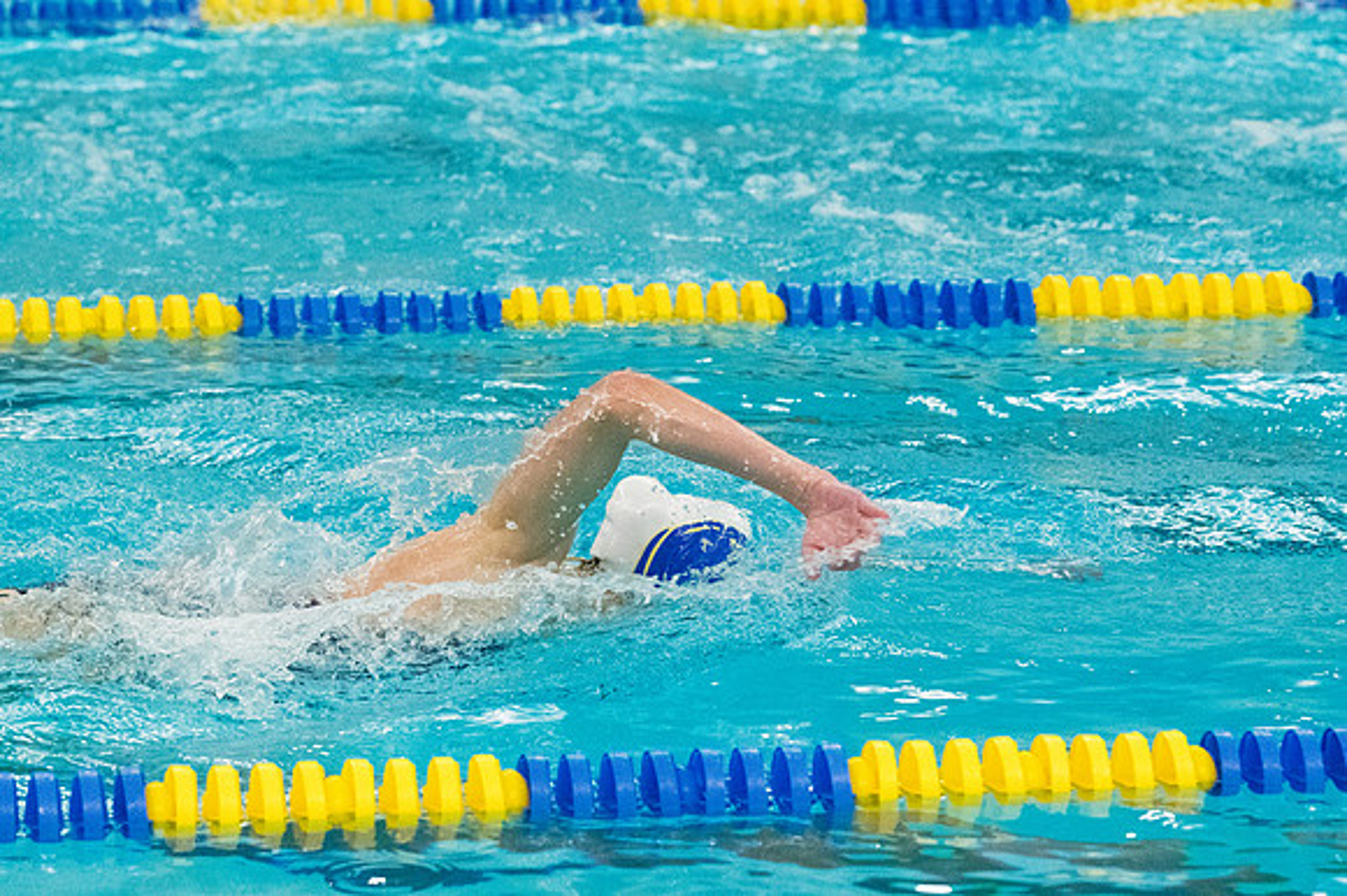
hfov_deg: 10.6
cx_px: 674
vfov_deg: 7.0
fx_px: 7292
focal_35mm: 195
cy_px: 448
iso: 8000
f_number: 4.5
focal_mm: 130
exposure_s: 1/1250
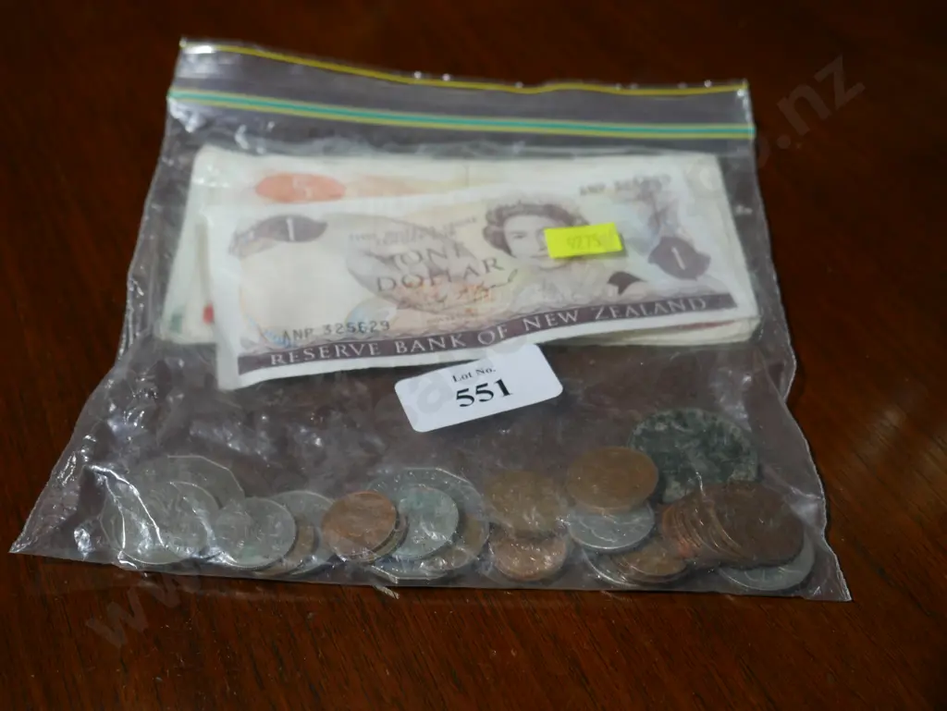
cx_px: 474
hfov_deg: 44.8
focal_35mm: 42
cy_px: 356
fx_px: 1150
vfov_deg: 34.4
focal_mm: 21
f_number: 4.6
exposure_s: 1/60
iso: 320
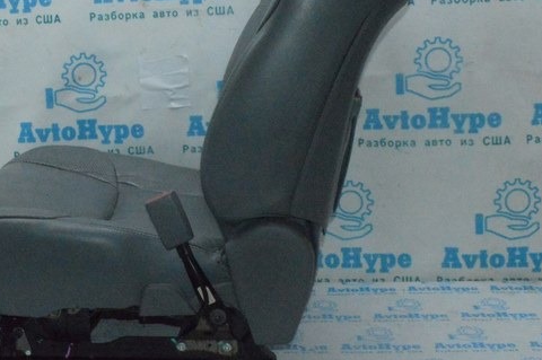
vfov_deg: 20.9
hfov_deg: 30.7
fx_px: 963
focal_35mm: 64
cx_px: 107
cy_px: 59
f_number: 16
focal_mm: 20
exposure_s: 1/200
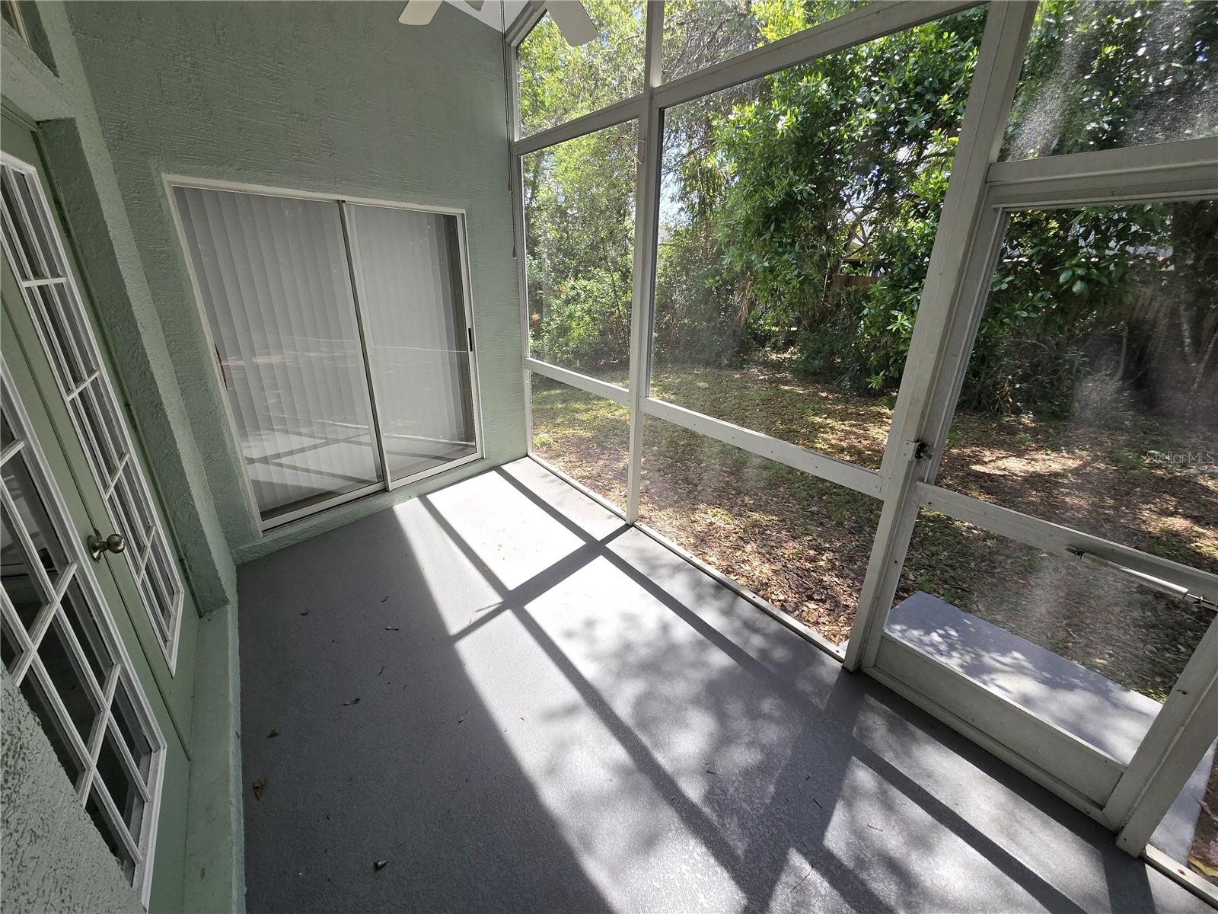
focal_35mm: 13
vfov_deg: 89.9
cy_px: 457
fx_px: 457
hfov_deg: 106.2
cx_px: 609
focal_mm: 2.2
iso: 50
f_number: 2.2
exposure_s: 1/352
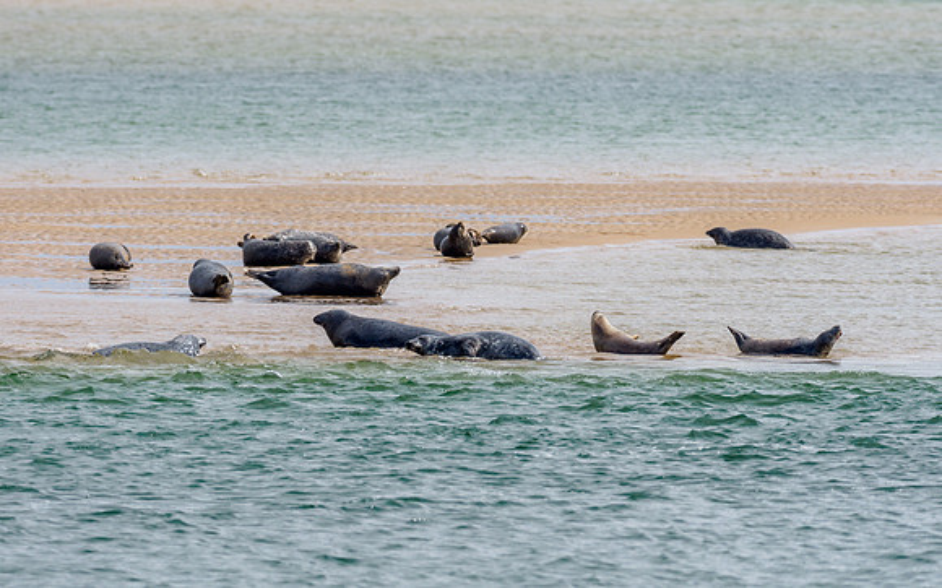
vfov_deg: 1.8
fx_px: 18450
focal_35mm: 719
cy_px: 335
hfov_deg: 2.9
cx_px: 410
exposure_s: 1/1250
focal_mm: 300
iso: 200
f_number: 4.5
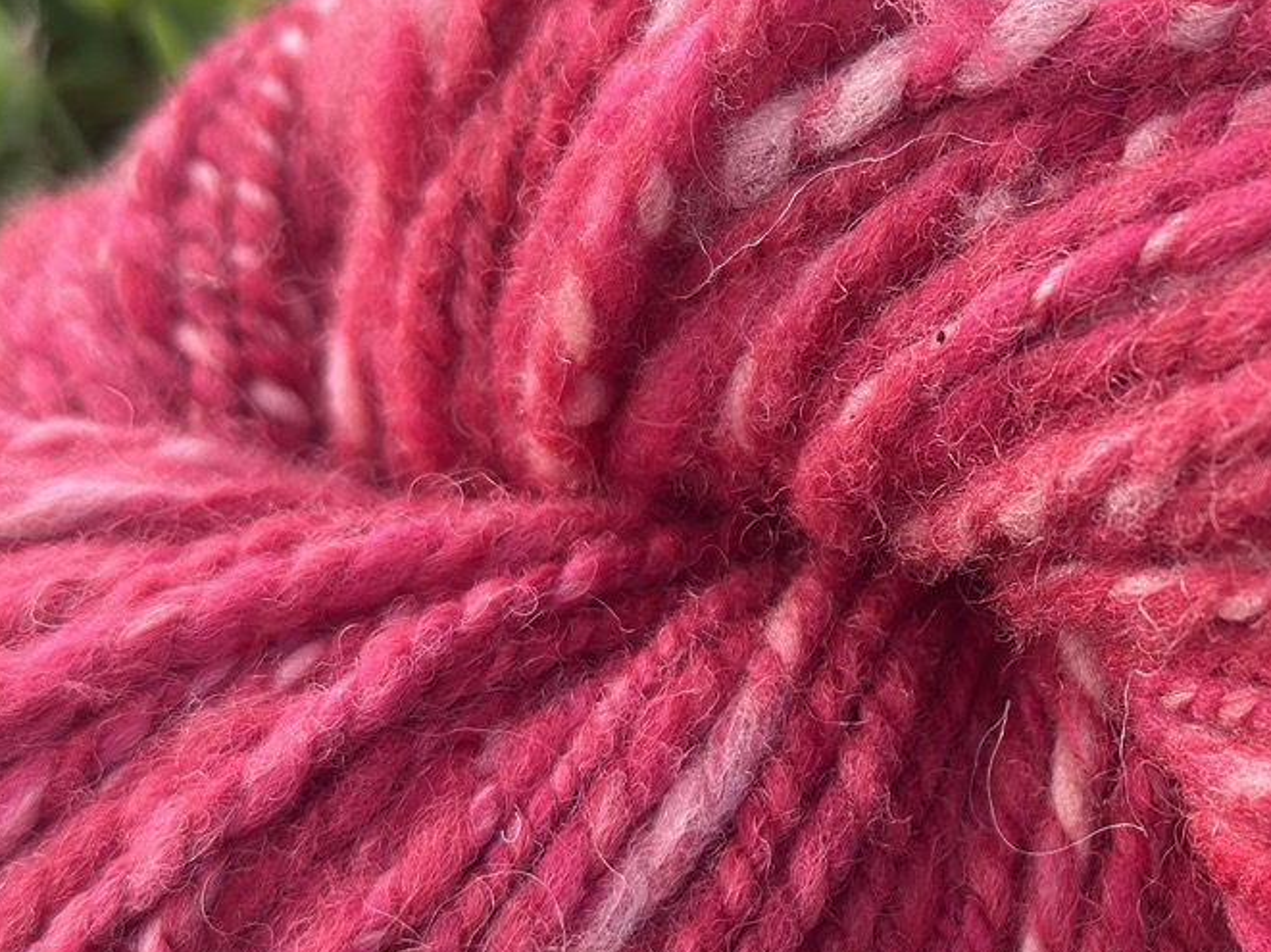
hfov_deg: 20.5
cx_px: 1223
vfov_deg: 15.9
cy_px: 548
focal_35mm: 93
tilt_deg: -45.7
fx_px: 3413
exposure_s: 1/419
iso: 80
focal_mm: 6.86
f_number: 1.78
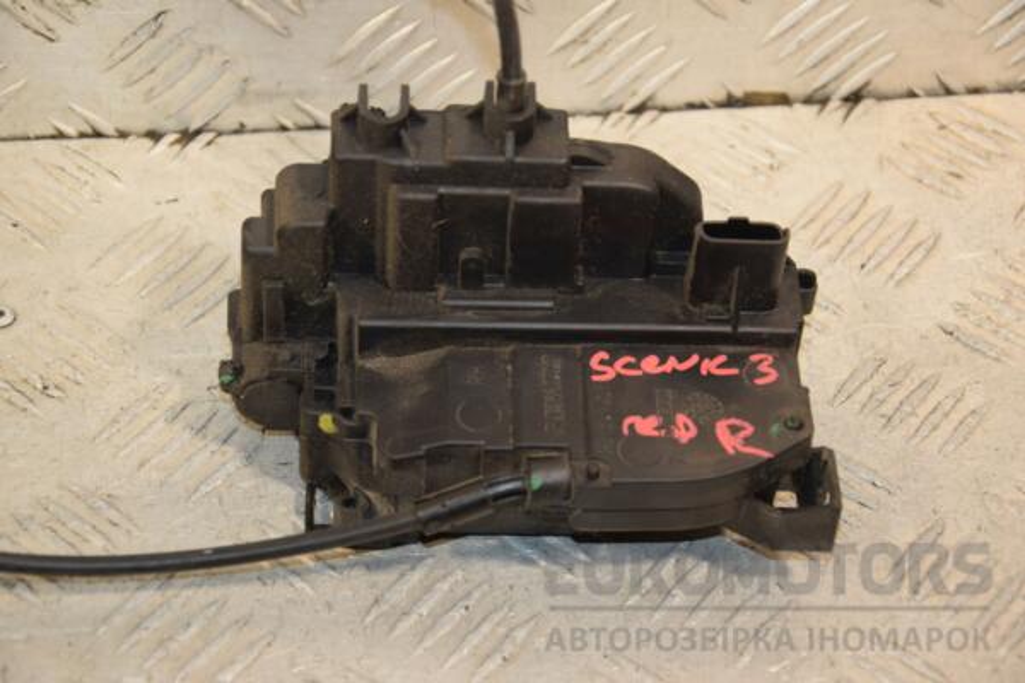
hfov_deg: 20.6
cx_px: 512
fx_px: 2819
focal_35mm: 99
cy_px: 342
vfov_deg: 13.8
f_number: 5.3
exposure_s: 1/160
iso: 800
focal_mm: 66
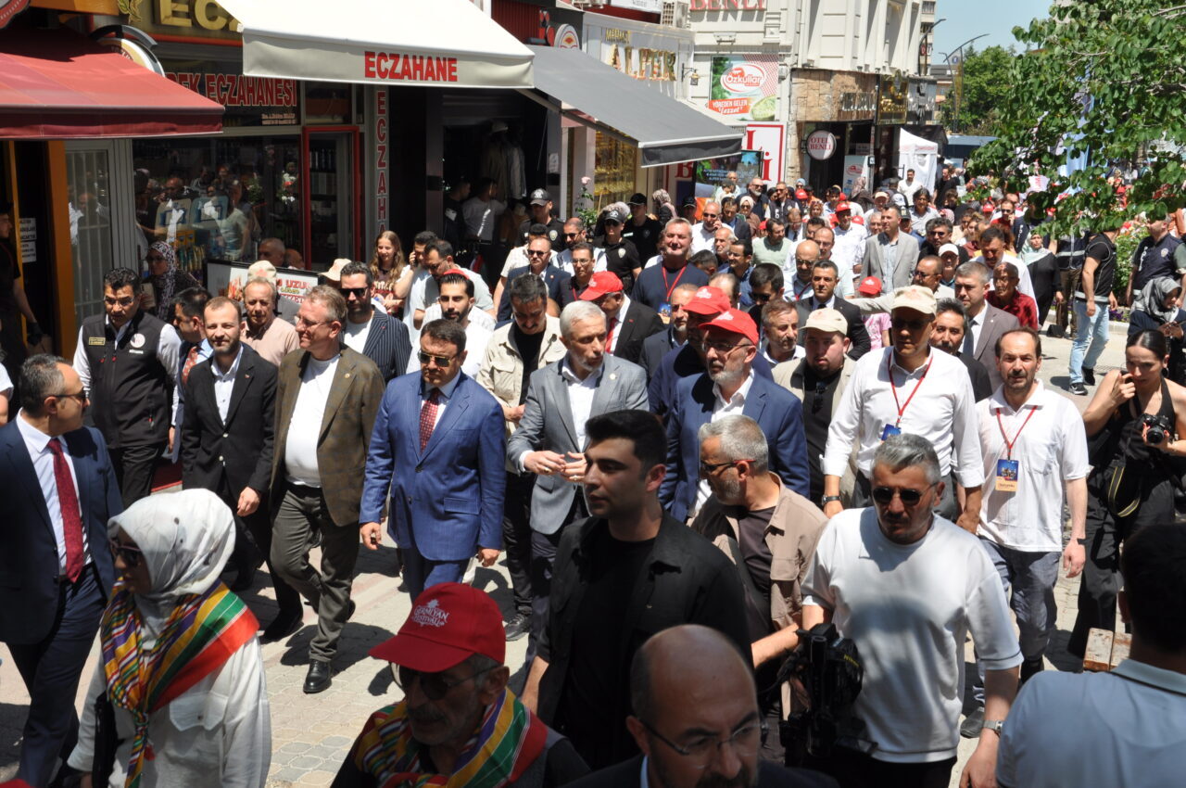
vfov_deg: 29.8
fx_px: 1481
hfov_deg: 43.7
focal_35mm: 45
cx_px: 593
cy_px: 394
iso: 200
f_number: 11
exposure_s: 1/200
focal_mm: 30
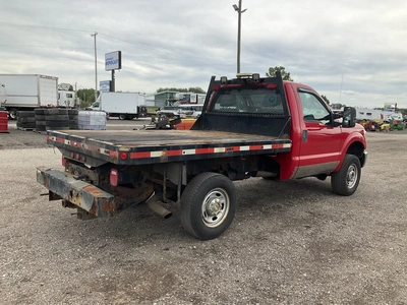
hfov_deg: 61.7
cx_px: 204
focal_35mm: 29
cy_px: 152
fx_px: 341
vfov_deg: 48.2
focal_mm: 3
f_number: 1.8
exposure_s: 1/842
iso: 25
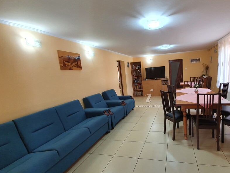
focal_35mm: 17
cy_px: 94
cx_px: 145
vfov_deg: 74.6
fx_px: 113
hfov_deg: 89.0
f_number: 2.2
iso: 160
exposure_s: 1/50
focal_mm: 1.8
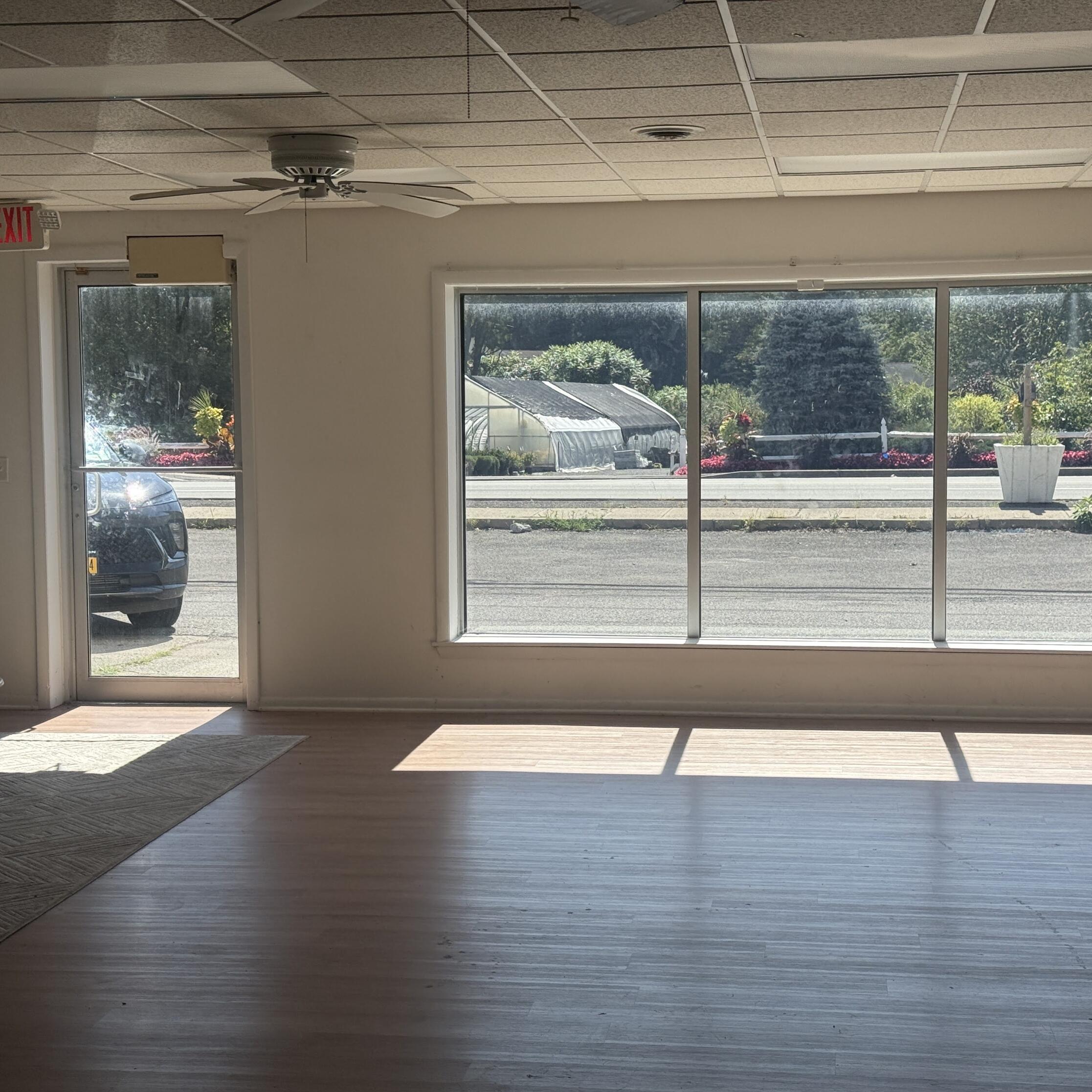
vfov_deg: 30.0
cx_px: 530
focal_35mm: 57
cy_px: 550
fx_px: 2034
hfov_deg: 30.0
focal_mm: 6.76
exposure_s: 1/3378
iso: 80
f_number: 1.78
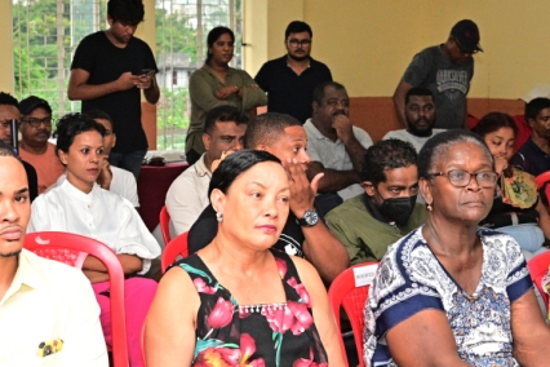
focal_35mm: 77
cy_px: 306
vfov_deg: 17.5
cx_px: 203
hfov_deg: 26.2
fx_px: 1176
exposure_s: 1/200
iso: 3200
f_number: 5
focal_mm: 32
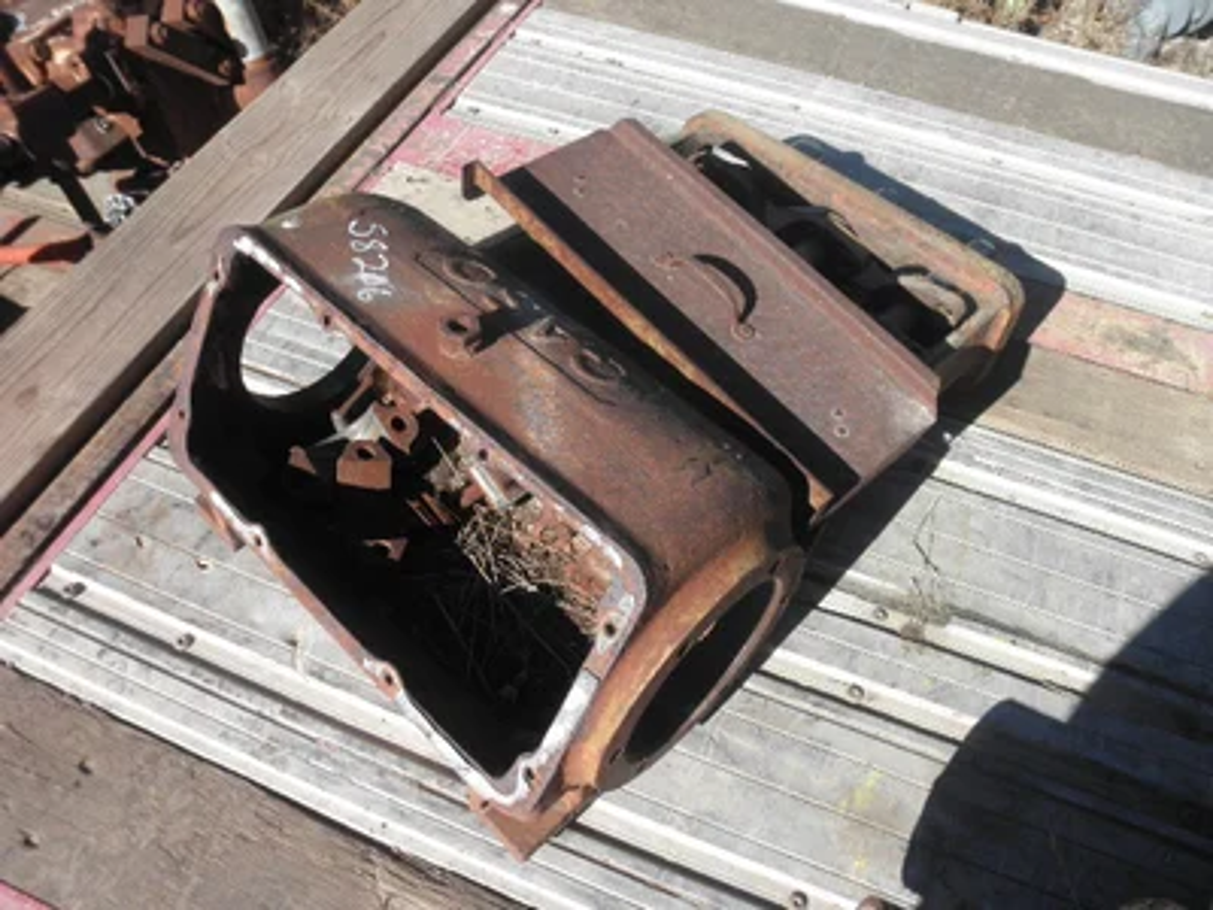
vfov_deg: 49.7
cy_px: 455
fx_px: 981
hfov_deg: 63.4
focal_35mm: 28
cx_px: 606
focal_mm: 5
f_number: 8.5
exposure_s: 1/80
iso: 64
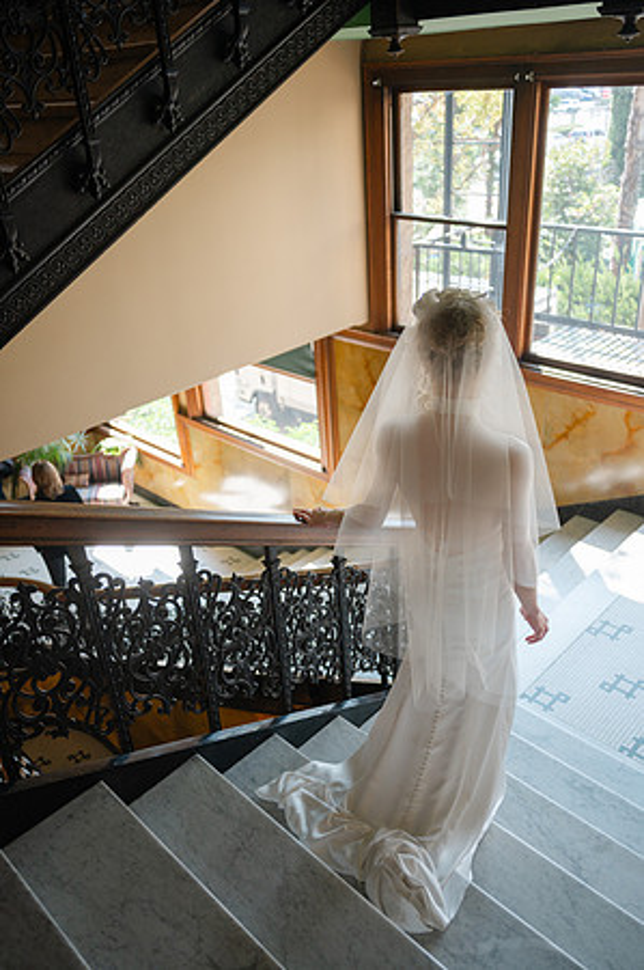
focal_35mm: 28
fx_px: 753
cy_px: 485
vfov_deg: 65.5
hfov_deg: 46.3
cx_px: 322
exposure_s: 1/160
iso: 200
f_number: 2.8
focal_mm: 28
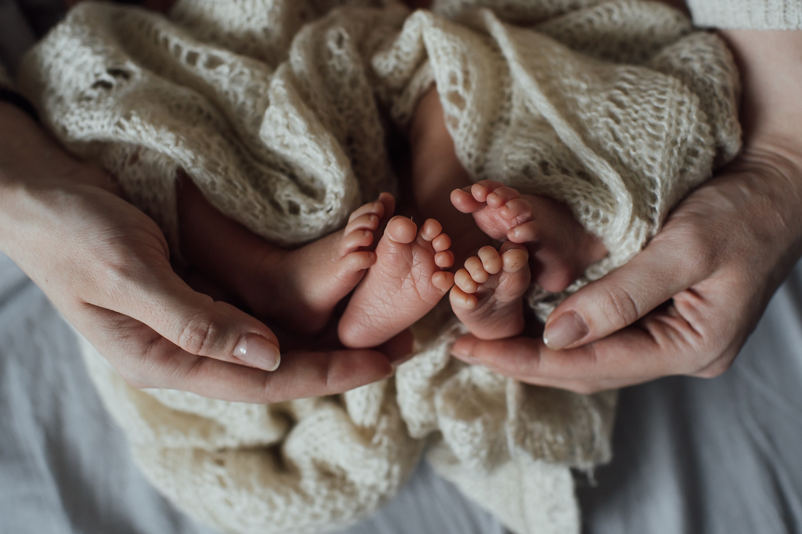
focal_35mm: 40
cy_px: 266
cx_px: 429
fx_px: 901
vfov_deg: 33.0
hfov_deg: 47.9
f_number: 3.2
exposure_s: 1/250
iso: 640
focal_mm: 35
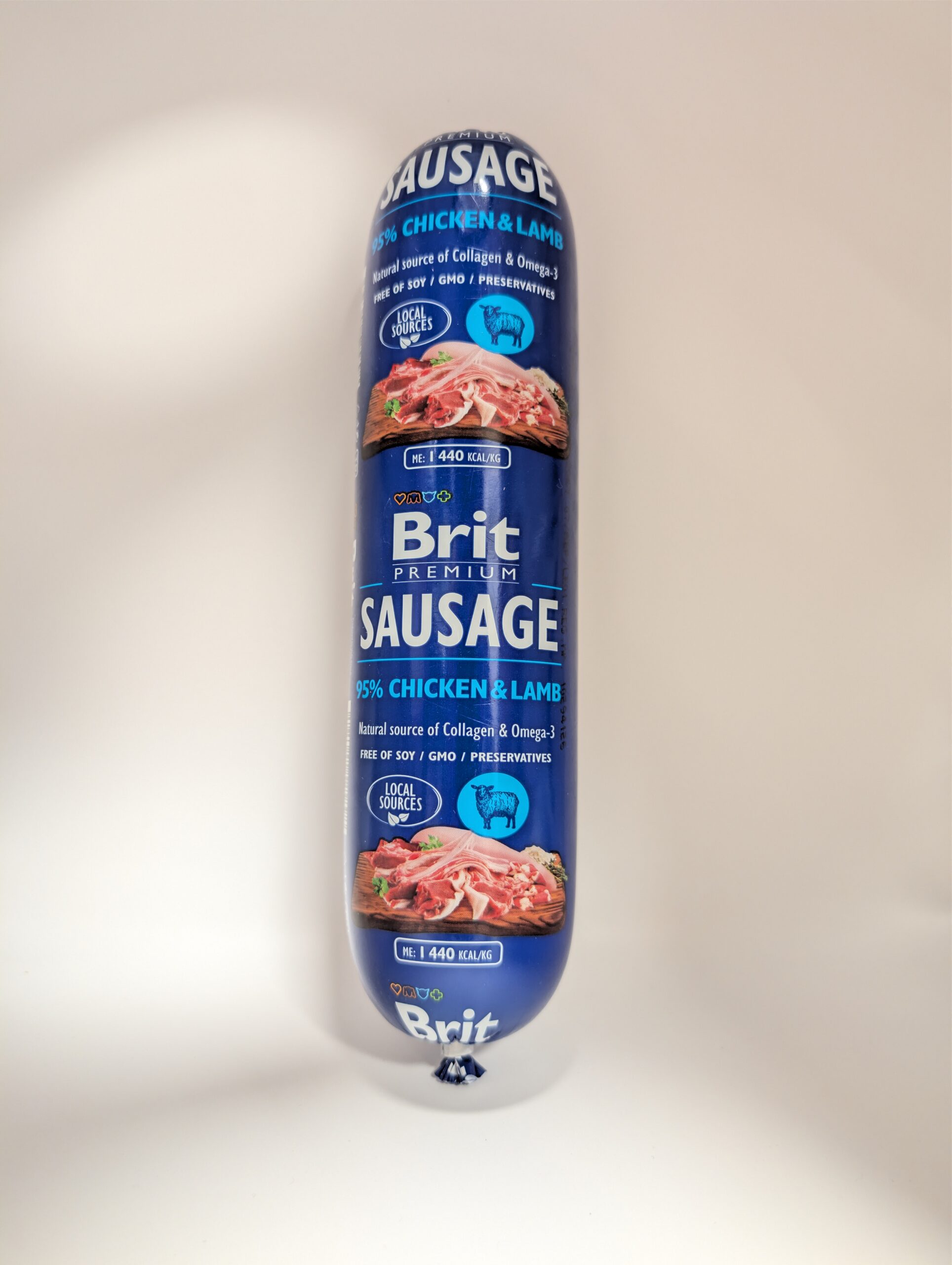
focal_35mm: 24
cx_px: 476
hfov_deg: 56.9
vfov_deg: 71.5
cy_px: 632
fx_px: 878
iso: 298
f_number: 1.68
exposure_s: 1/43
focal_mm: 6.9
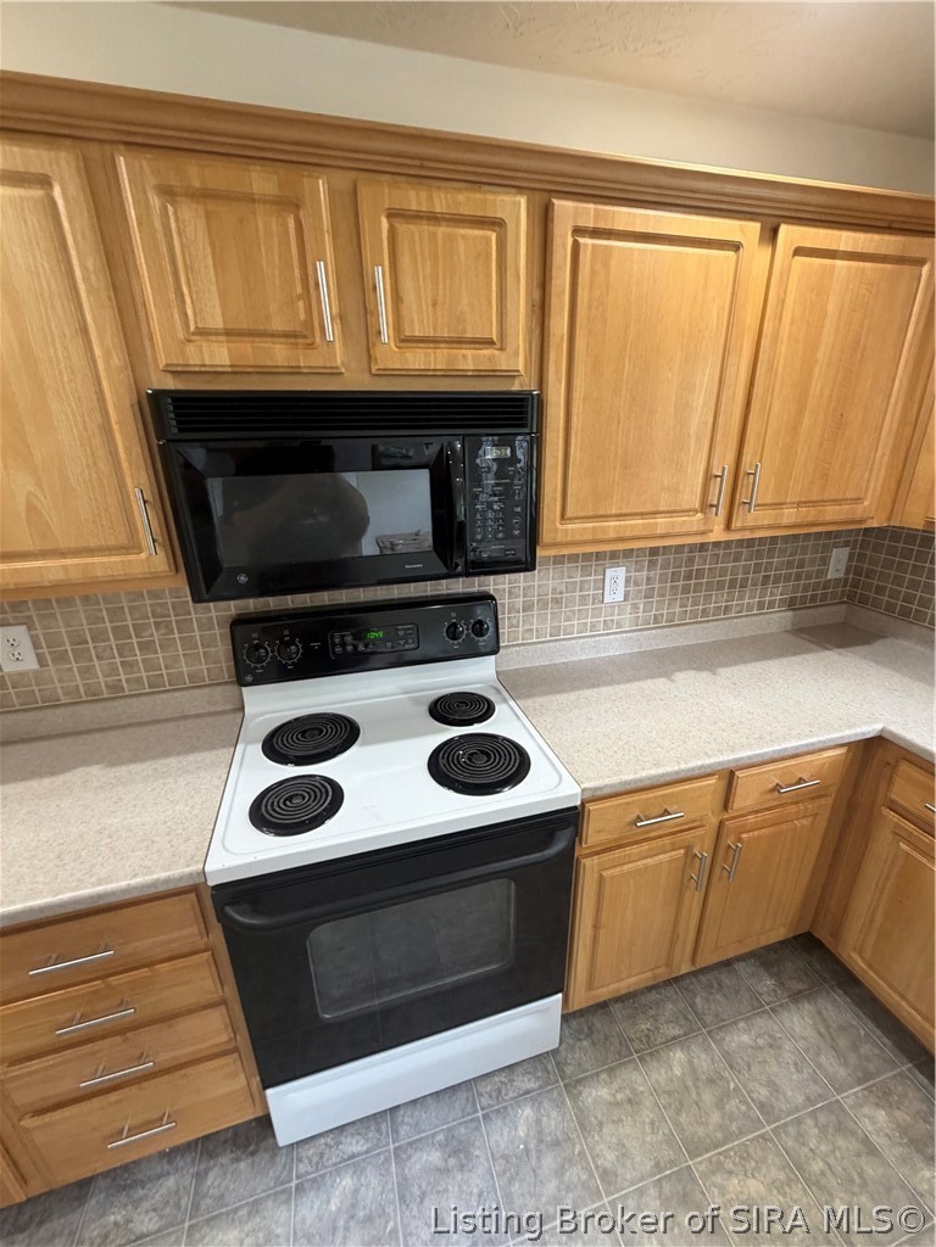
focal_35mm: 14
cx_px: 468
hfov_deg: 85.7
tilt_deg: -18.8
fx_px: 505
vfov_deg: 102.1
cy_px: 624
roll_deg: -0.1
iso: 200
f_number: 2.2
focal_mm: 2.22
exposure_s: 1/60
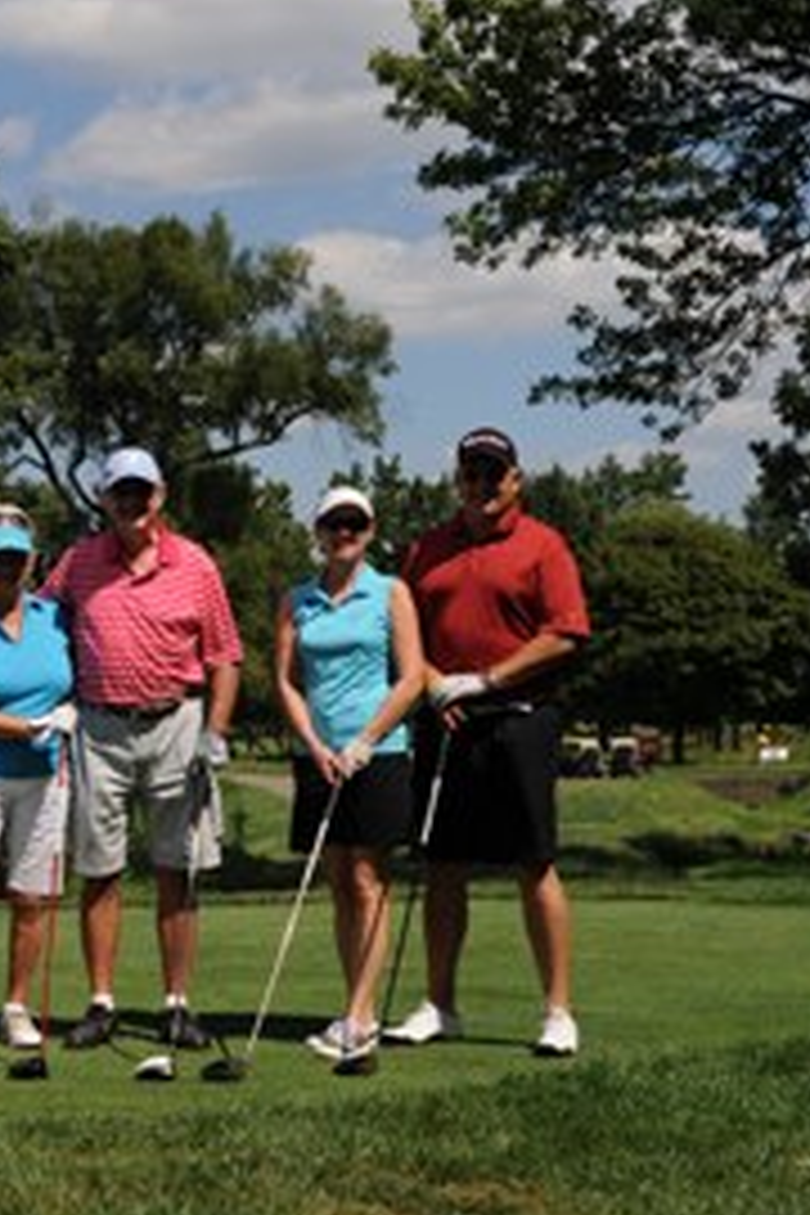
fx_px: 2801
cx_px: -104
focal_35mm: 83
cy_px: 666
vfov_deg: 24.5
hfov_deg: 15.9
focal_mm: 50
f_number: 11
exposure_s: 1/500
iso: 200
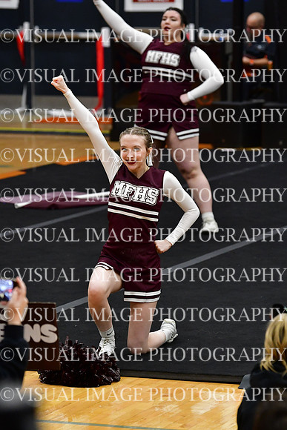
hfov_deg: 6.8
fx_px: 2414
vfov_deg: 10.2
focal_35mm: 202
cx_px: 144
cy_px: 215
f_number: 4
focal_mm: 135
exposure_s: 1/500
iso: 4000
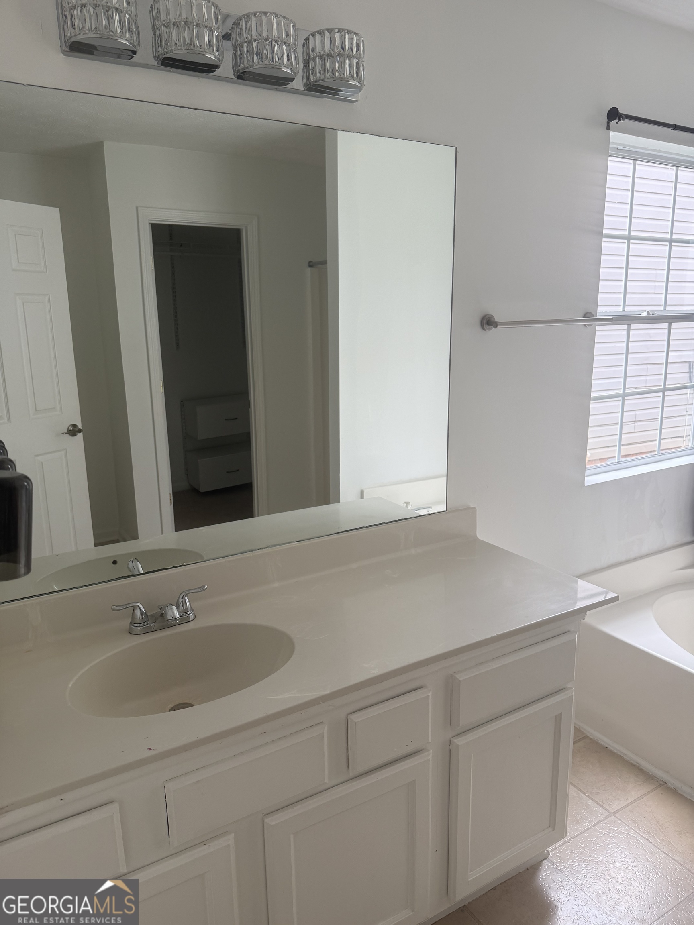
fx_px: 642
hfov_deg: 56.8
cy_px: 462
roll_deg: +0.2
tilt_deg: -12.6
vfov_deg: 71.6
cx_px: 347
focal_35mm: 24
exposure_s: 1/176
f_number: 1.78
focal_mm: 6.76
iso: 100
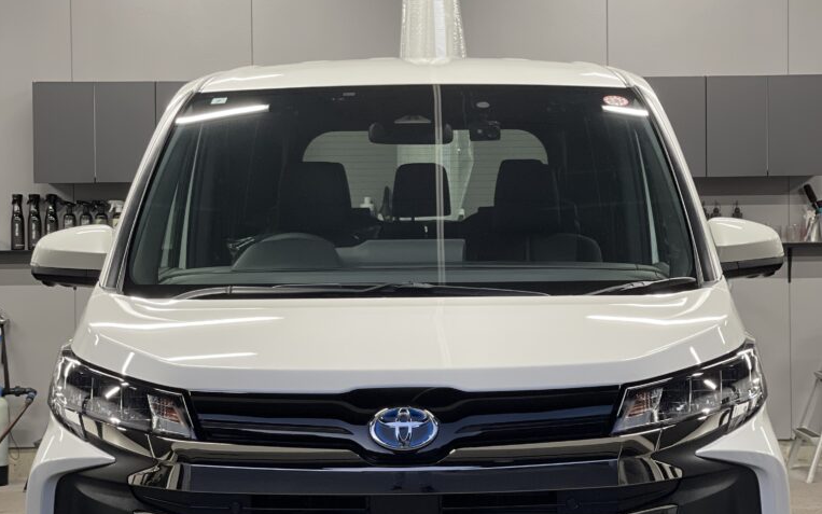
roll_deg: +0.4
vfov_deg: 14.4
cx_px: 410
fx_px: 2039
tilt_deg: -0.1
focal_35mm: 91
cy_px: 267
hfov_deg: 22.8
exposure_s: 1/120
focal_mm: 7.5
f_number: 2.2
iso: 250
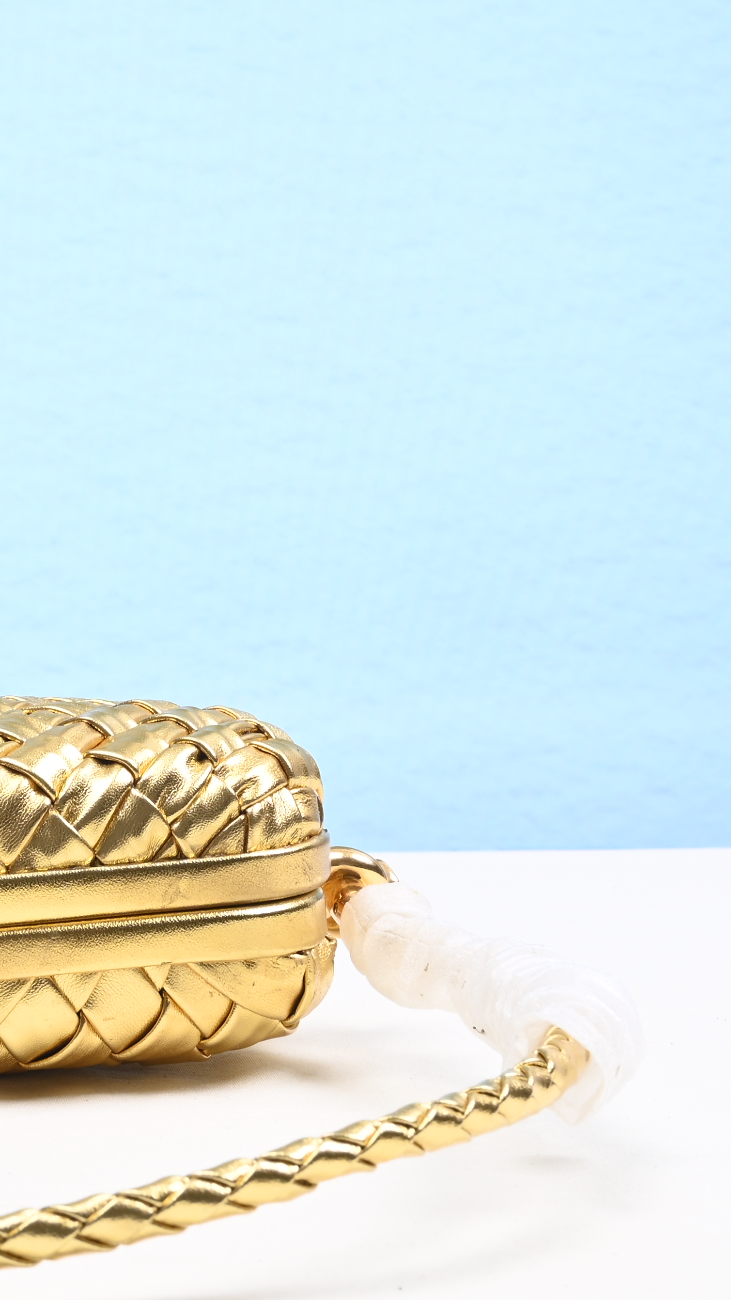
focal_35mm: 94
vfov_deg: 22.5
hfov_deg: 12.6
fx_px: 3239
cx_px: -92
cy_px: 374
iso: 100
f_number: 16
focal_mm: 40
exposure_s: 1/2
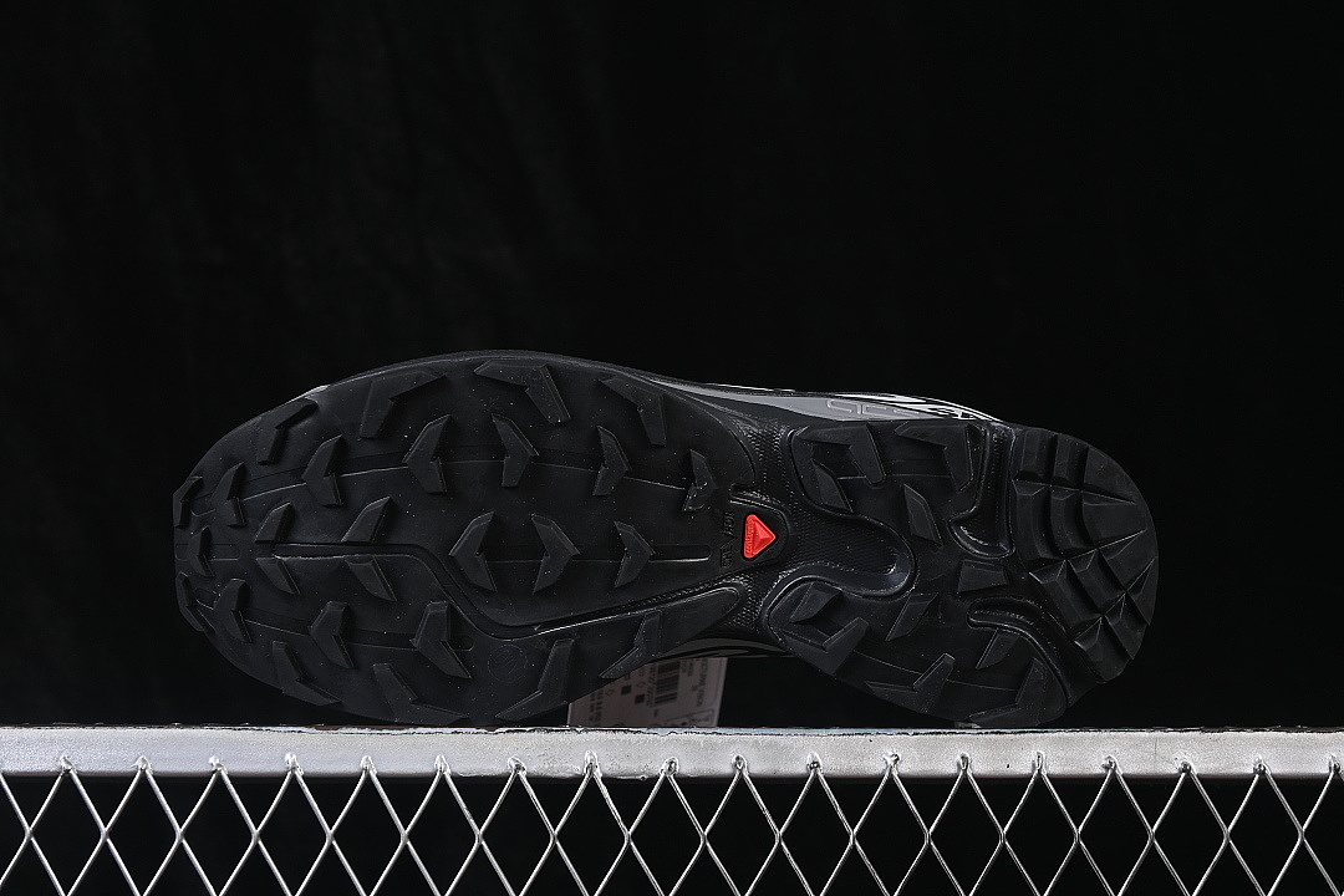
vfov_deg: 18.2
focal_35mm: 75
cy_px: 448
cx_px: 672
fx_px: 2800
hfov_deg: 27.0
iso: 160
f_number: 6.3
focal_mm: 50
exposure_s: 1/60
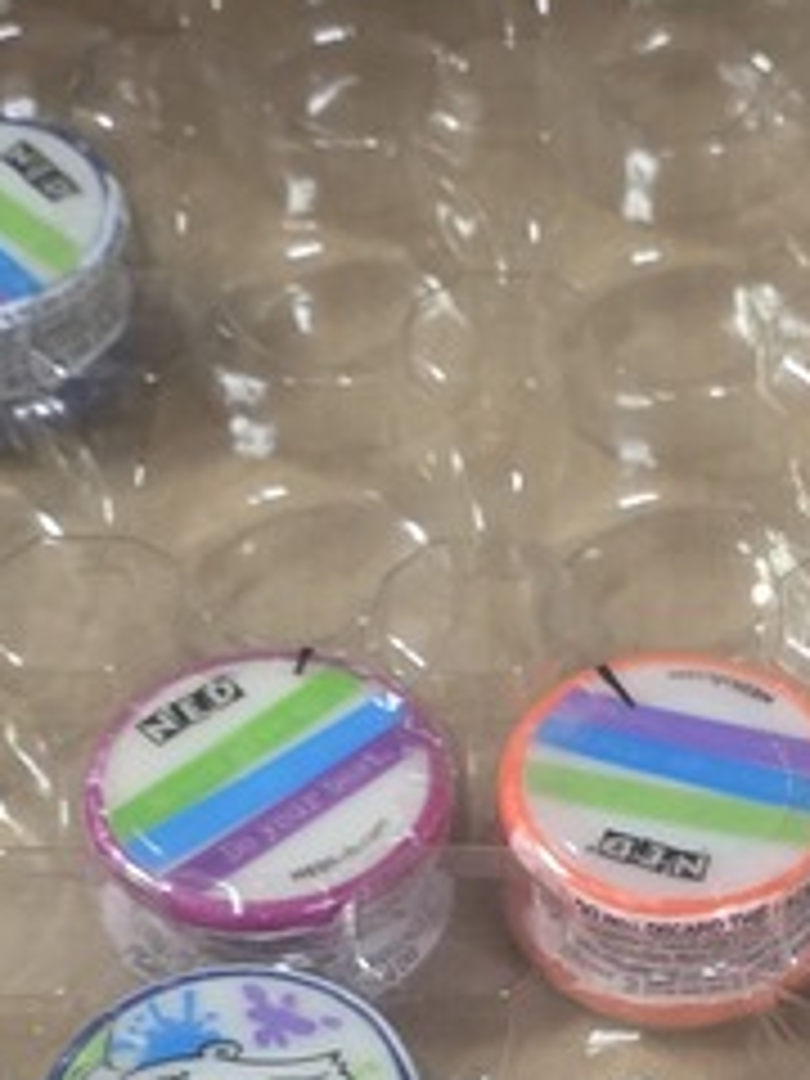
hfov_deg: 14.8
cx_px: 855
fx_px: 3058
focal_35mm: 98
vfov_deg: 19.6
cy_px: 1022
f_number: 1.7
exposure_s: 1/120
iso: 1250
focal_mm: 6.3
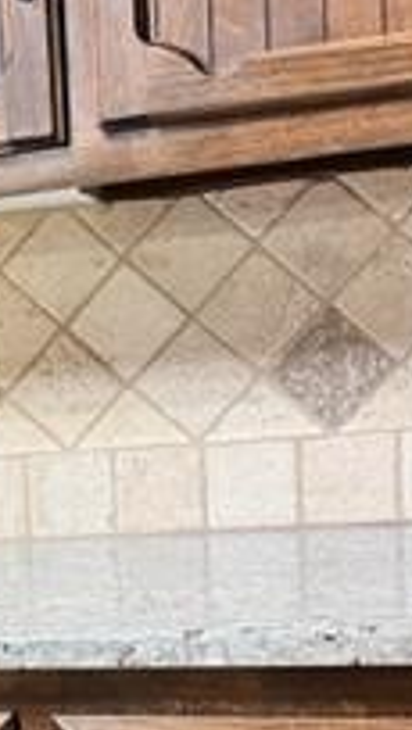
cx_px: -283
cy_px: 648
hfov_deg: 12.6
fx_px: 1726
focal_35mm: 89
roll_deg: +4.2
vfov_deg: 23.3
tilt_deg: -9.5
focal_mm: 5.7
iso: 250
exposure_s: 1/60
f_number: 1.5
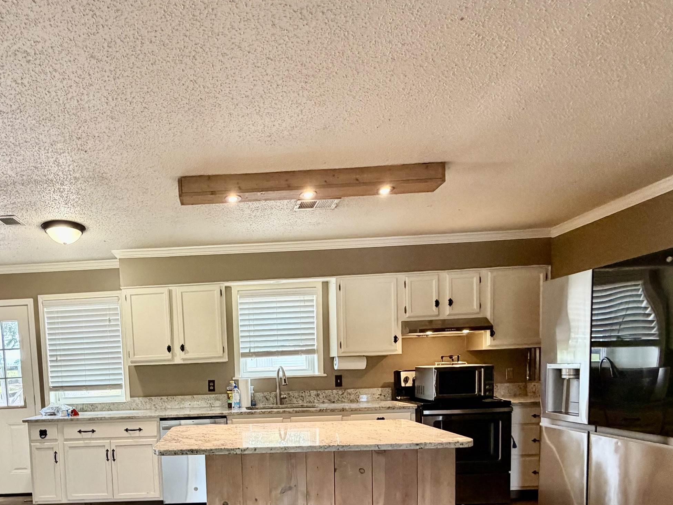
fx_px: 428
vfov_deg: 57.2
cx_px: 215
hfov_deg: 73.7
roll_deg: +2.0
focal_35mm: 22
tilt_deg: -2.9
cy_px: 394
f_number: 2.2
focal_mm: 2.22
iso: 250
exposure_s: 1/60
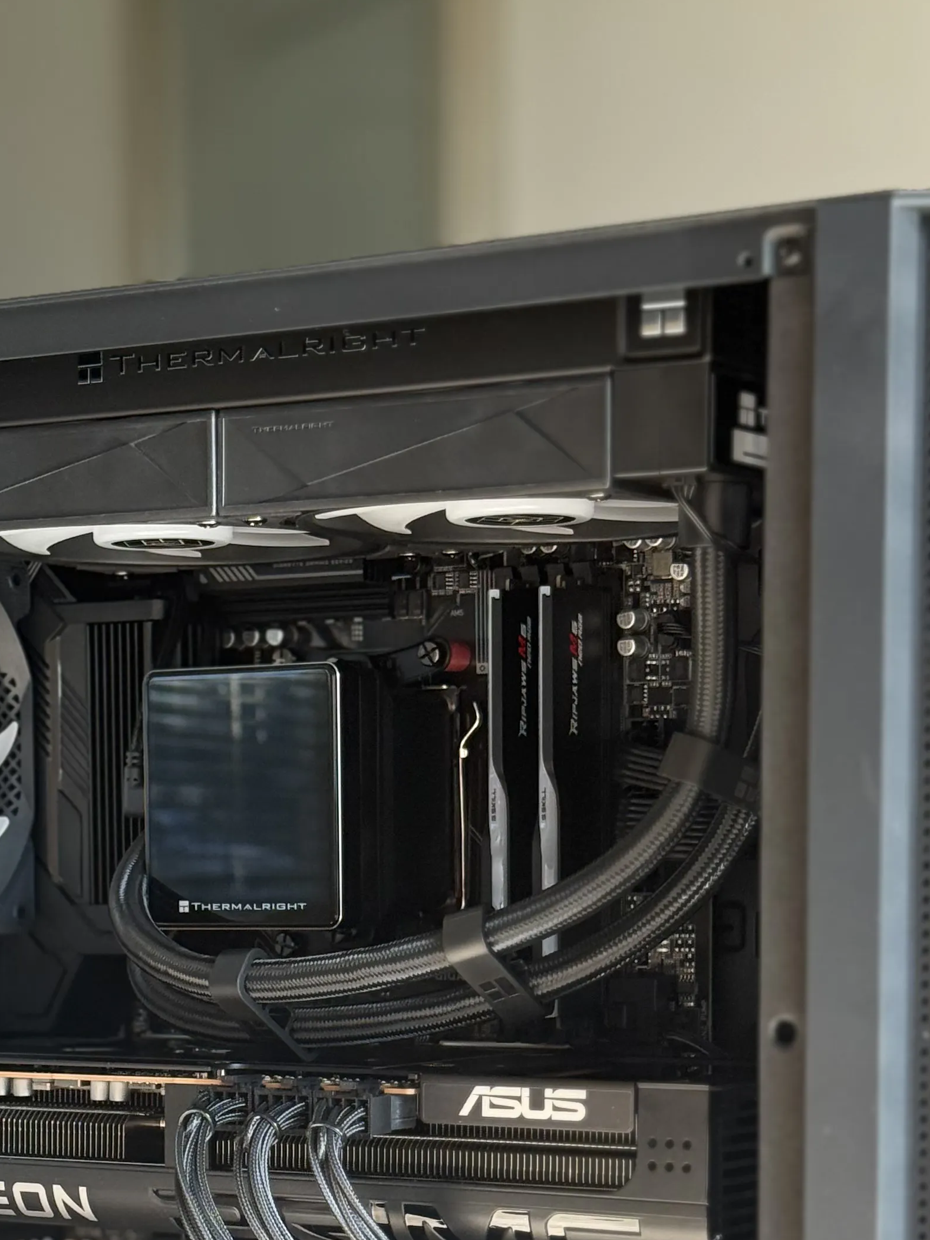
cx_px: 390
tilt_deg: -3.7
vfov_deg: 20.8
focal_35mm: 92
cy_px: 1125
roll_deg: -0.1
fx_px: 3296
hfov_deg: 16.1
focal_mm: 6.76
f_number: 1.78
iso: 200
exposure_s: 1/60
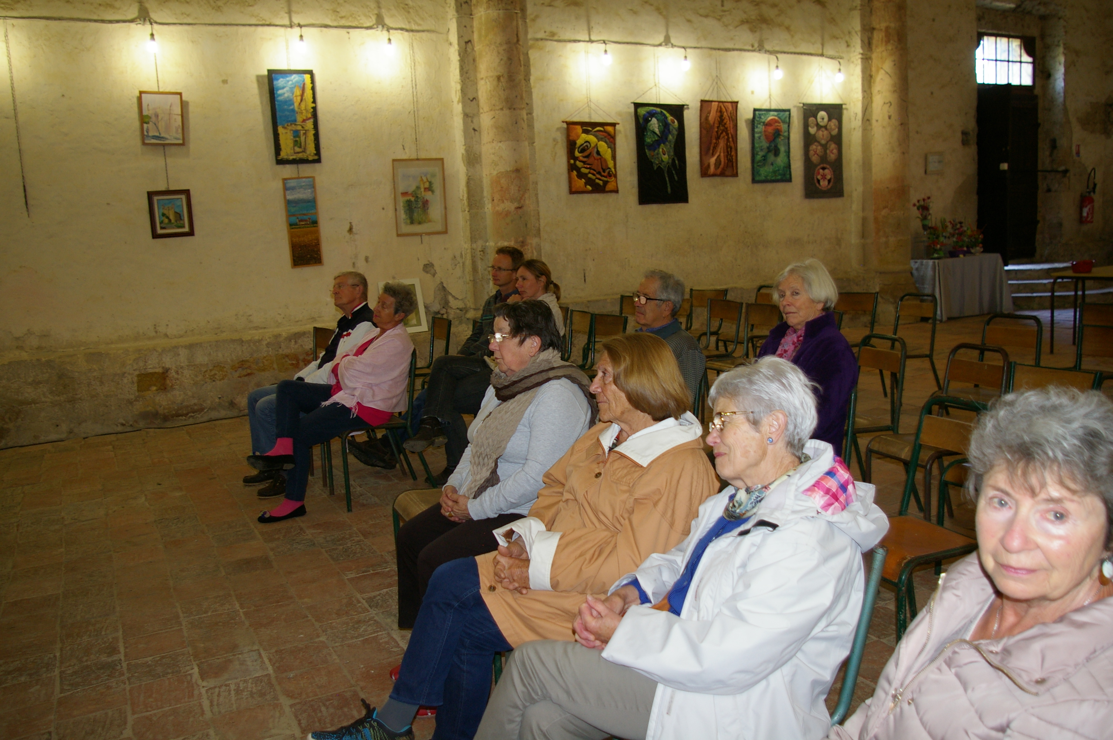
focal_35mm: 30
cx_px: 556
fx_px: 927
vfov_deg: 43.5
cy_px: 370
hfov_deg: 62.0
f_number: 4.5
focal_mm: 20
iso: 400
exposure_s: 1/30
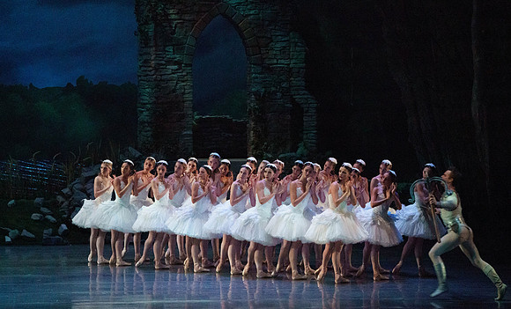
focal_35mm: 200
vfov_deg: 6.4
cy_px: 164
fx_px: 2759
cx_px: 256
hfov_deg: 10.6
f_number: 5.6
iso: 8000
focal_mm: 190
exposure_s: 1/250
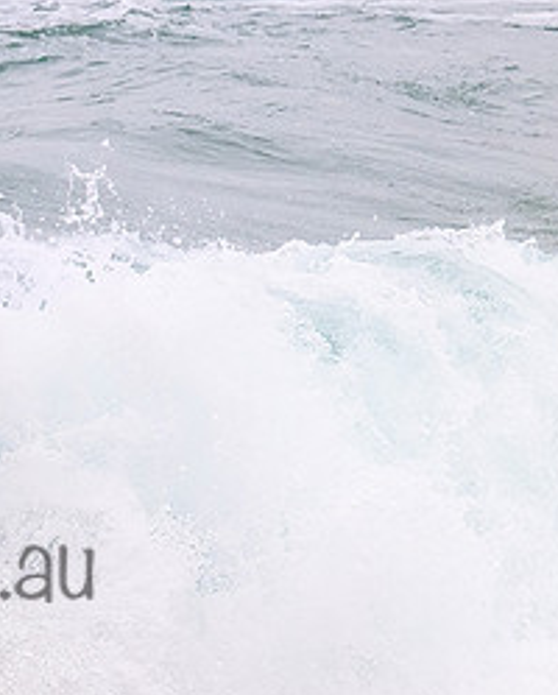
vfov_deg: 1.2
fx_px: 33072
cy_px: 475
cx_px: -382
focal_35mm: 1606
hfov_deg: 1.0
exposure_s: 1/2000
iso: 900
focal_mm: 550
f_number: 11
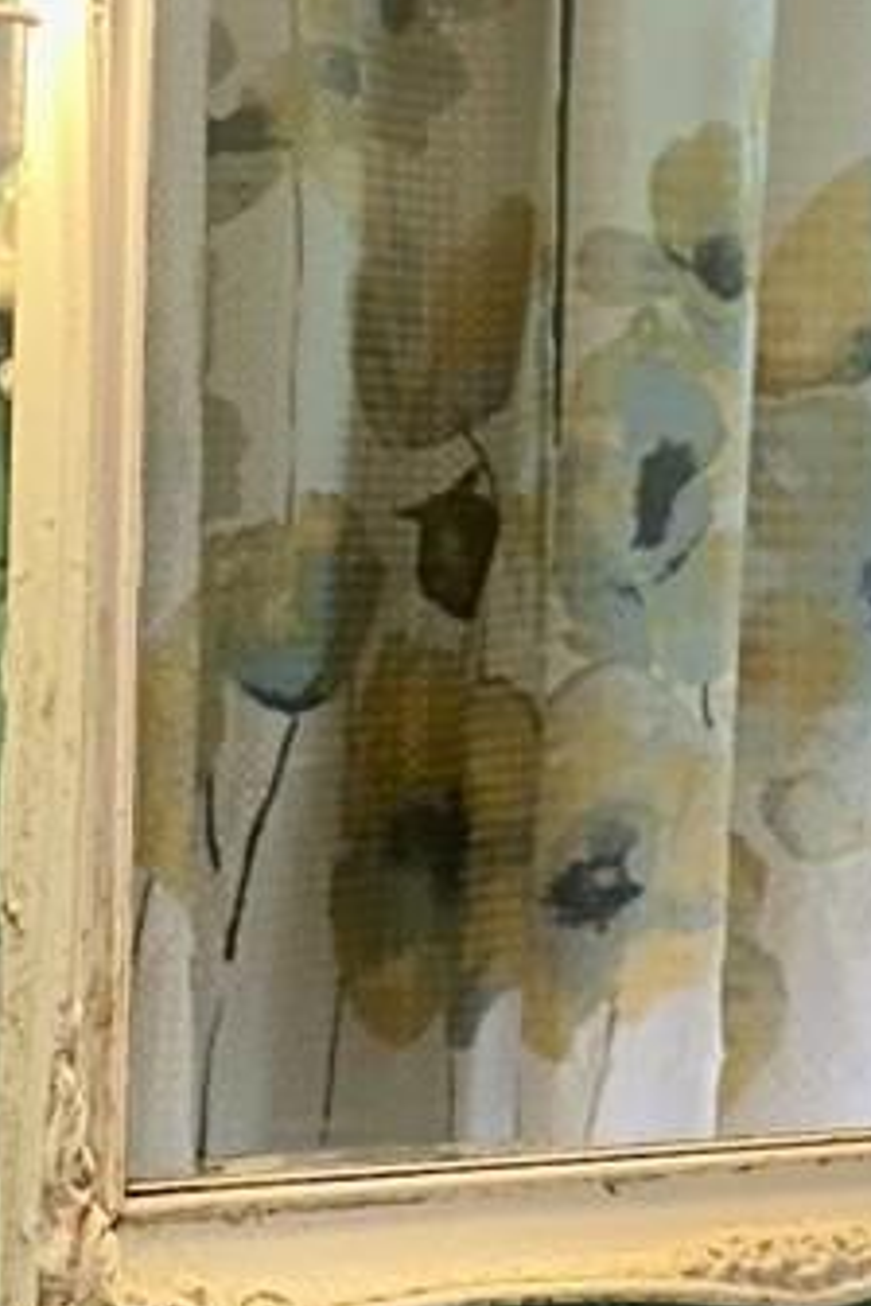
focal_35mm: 171
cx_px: 1454
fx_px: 6205
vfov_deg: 12.0
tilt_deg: +1.4
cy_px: 494
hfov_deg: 7.8
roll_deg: -1.3
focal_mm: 6.86
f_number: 1.78
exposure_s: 1/120
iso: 50
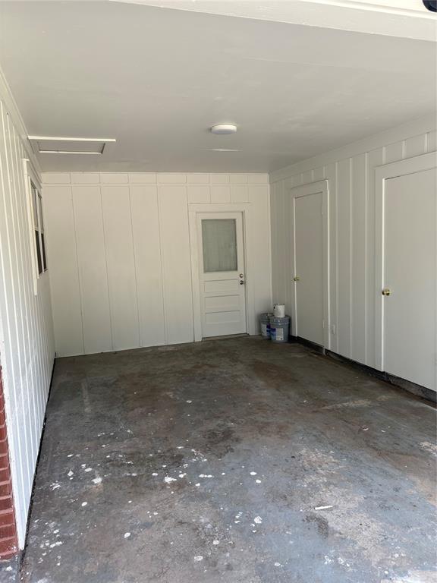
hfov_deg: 53.1
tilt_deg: -6.1
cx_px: 218
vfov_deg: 67.3
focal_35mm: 26
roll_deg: +1.5
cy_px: 292
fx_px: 438
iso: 40
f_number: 1.6
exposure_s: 1/296
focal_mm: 5.96
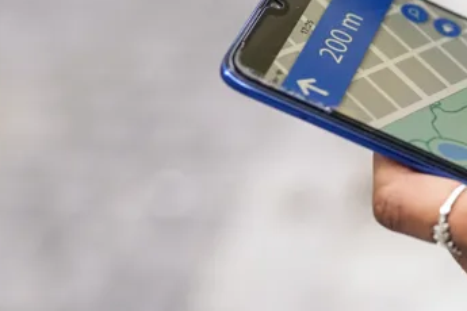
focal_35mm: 104
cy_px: 49
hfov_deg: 18.4
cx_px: 592
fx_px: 1349
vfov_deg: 13.1
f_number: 2
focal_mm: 35
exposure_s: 1/400
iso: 250
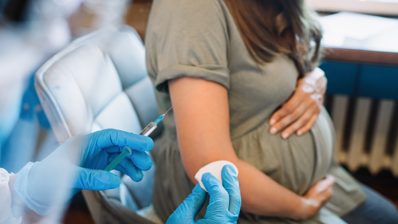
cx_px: 200
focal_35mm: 37
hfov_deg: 54.0
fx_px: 390
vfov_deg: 32.0
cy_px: 106
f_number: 3.2
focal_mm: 35
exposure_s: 1/100
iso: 500
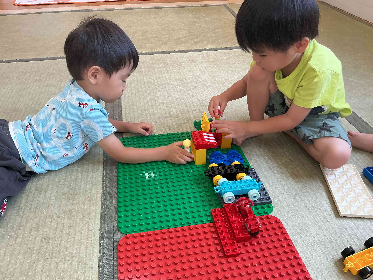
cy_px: 140
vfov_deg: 48.2
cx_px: 186
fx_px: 313
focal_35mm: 29
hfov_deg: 61.7
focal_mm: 3
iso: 64
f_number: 1.8
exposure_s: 1/120
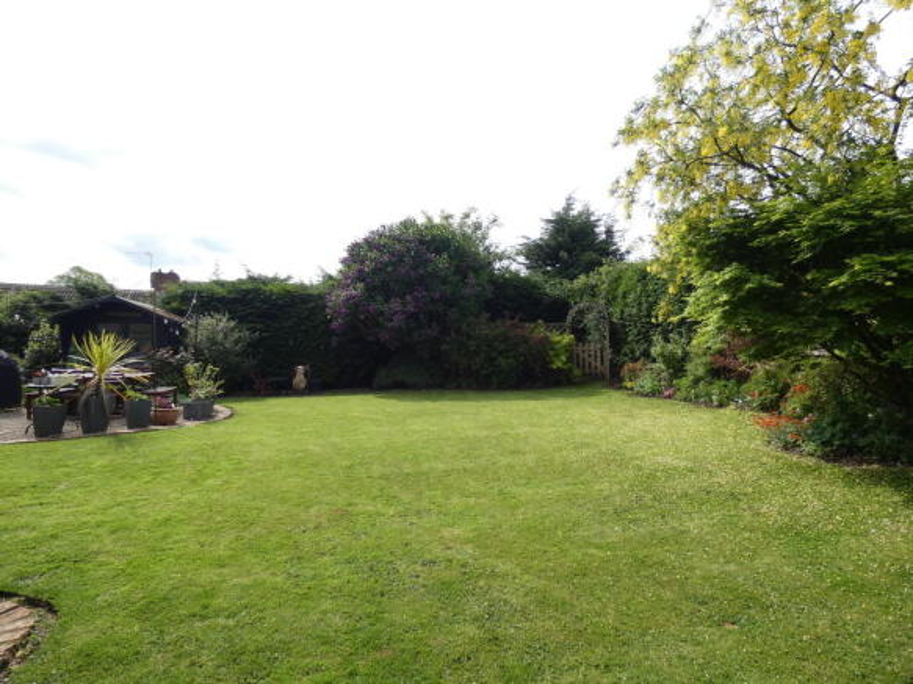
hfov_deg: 81.8
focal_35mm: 20
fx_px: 527
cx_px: 456
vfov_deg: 66.0
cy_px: 342
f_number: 2.8
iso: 80
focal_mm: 3.6
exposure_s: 1/800
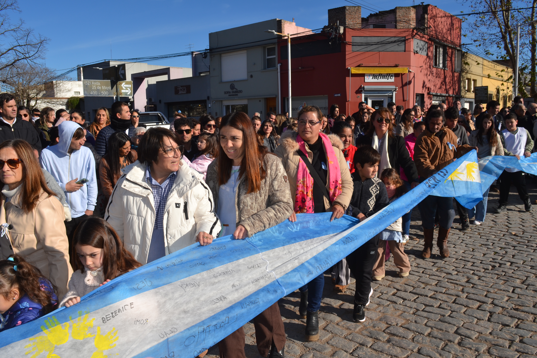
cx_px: 268
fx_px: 403
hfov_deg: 67.4
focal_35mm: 27
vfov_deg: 47.9
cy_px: 179
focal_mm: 18
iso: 100
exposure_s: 1/200
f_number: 11
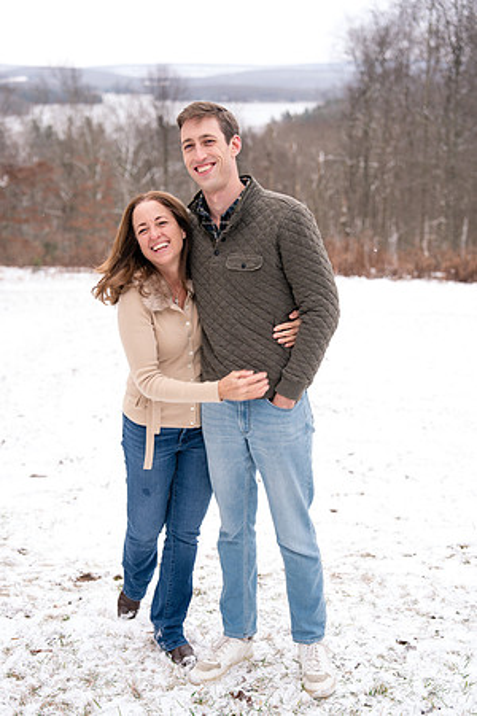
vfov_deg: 38.9
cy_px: 358
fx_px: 1014
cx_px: 238
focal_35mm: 51
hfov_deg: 26.5
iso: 400
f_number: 3.2
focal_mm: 51
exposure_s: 1/250
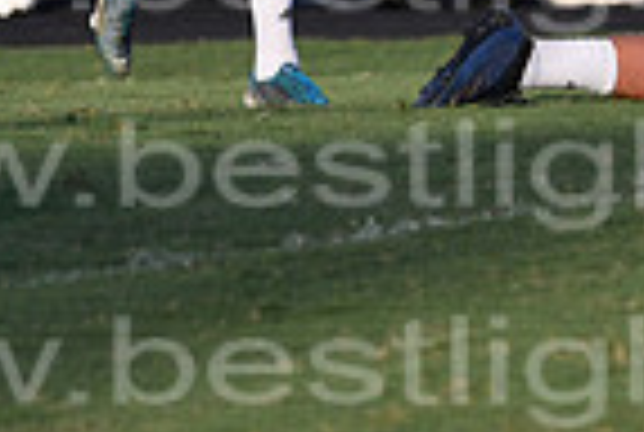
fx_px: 32679
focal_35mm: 1823
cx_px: 703
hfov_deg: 1.1
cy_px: -317
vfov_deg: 0.8
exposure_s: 1/1600
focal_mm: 300
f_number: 5.6
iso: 400
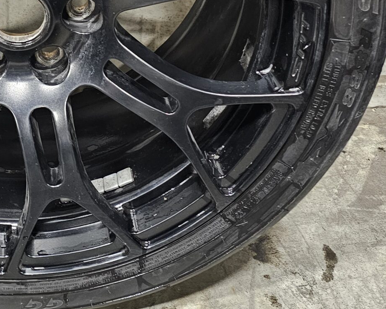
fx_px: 708
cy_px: 10
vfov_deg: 23.7
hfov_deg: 29.1
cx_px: 28
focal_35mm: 62
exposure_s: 1/33
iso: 640
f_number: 1.7
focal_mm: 6.3
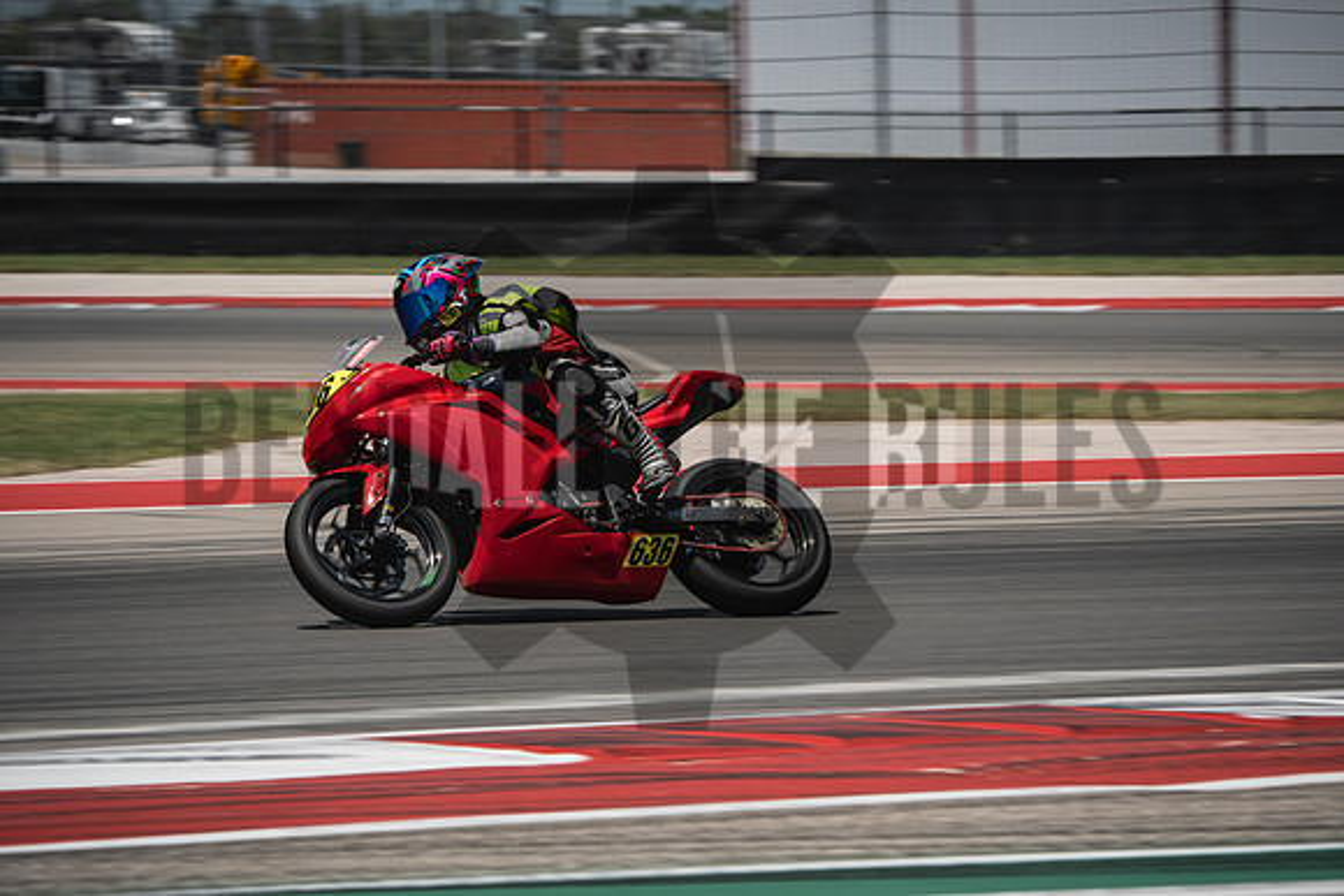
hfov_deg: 6.9
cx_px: 672
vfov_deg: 4.6
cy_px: 448
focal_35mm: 300
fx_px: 11202
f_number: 8
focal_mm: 200
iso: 160
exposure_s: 1/400
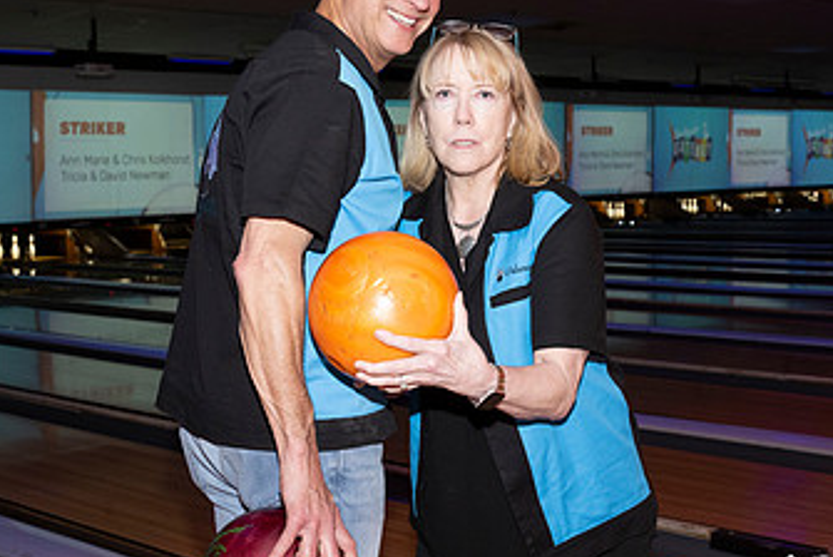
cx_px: 393
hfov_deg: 34.4
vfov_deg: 23.4
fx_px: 1343
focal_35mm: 58
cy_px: 255
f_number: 5.6
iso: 1600
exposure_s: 1/60
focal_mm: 33.5
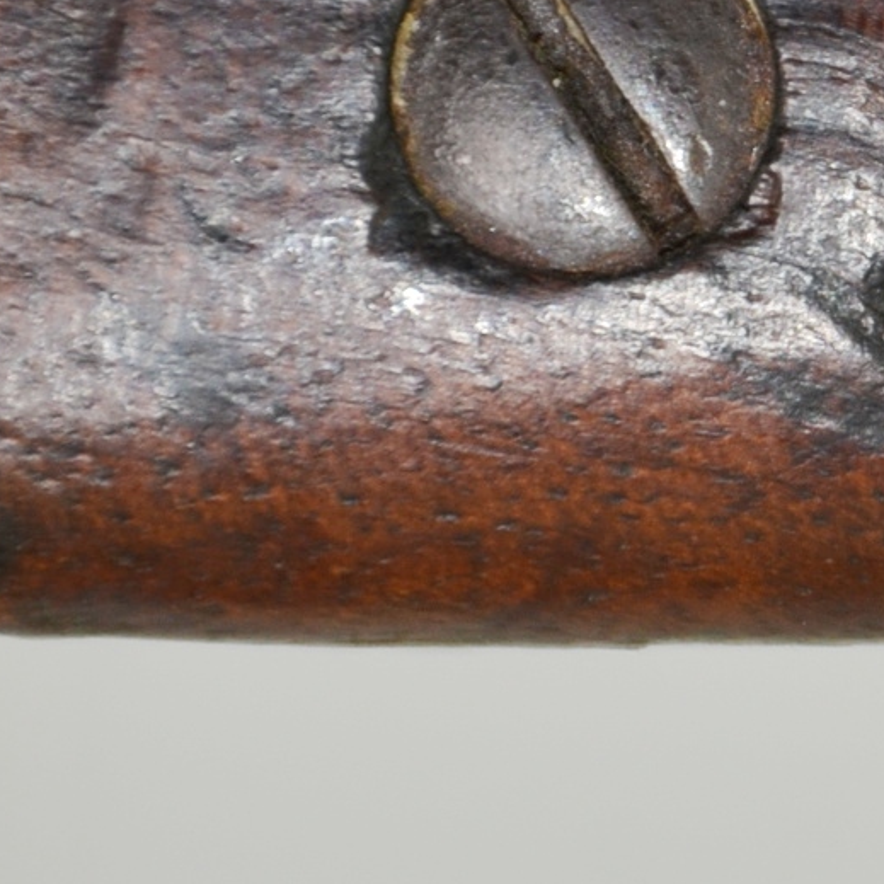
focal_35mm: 816
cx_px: 1286
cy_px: 26
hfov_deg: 2.1
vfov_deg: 2.1
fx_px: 23576
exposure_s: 1/250
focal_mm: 135
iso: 200
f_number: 5.6
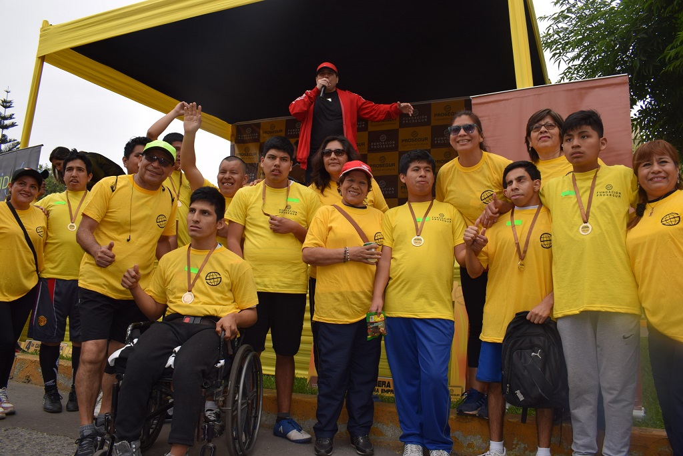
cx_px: 342
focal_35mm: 27
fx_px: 513
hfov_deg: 67.4
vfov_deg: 48.0
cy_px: 228
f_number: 7.1
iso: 100
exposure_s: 1/200
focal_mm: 18
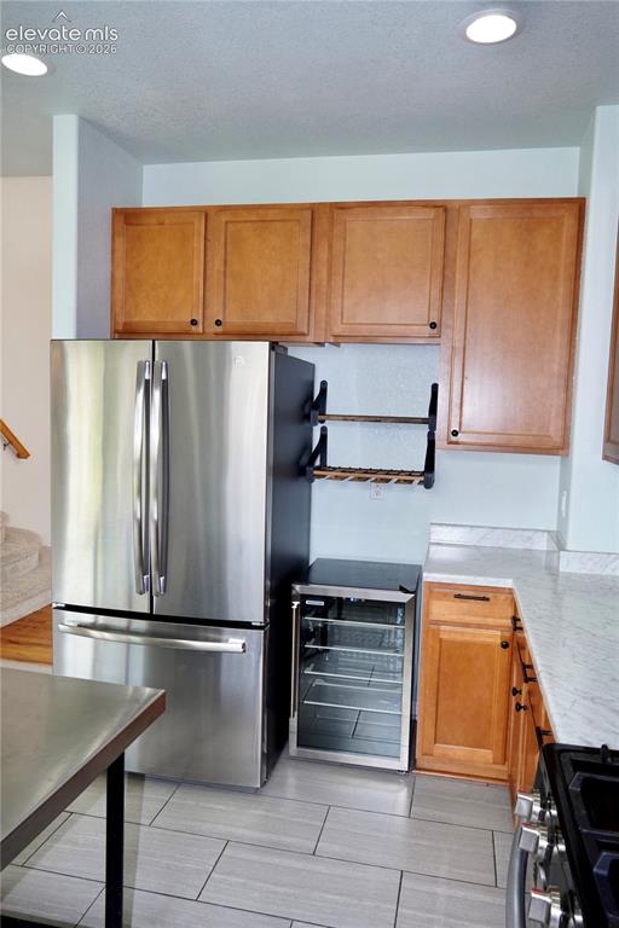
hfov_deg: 47.9
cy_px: 464
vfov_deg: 67.4
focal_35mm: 27
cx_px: 310
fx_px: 696
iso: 320
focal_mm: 18
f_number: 4.5
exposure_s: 1/50
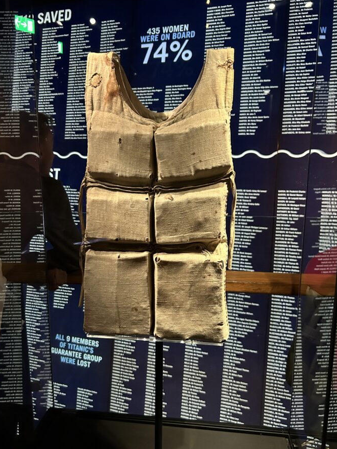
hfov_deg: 46.7
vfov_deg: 59.9
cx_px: 148
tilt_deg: -11.8
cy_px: 236
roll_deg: -1.3
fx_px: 389
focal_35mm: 30
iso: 640
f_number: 1.5
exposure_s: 1/37
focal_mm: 5.7
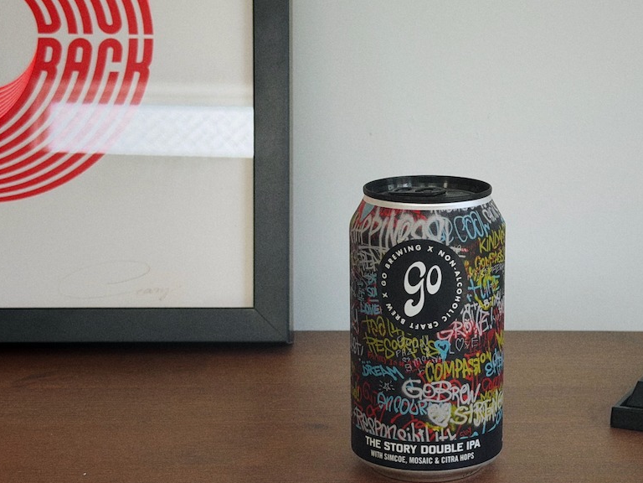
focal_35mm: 80
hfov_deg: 24.3
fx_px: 1486
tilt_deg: -13.7
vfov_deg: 18.4
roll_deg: -0.4
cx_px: 433
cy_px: 281
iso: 80
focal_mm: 6.76
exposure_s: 1/311
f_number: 1.78
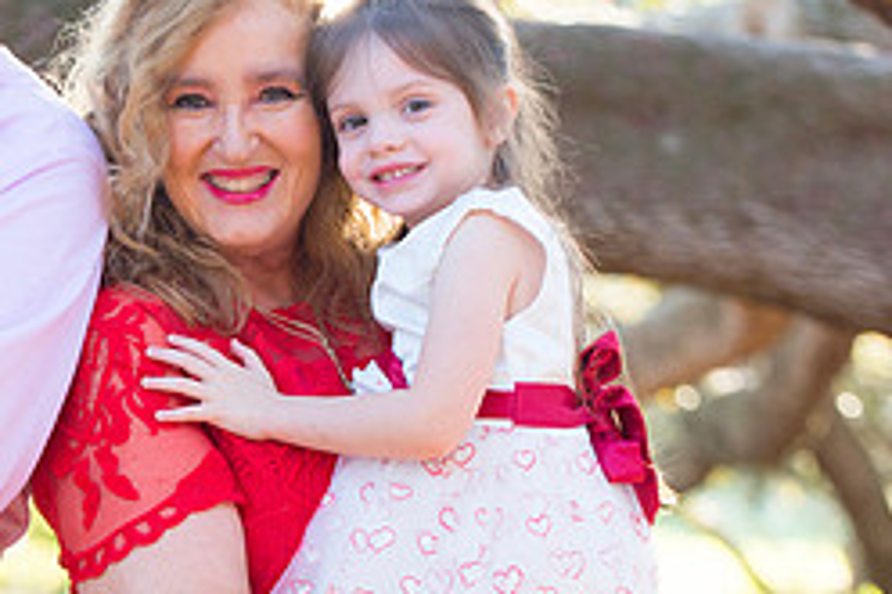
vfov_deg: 7.1
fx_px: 4754
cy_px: 340
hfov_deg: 10.7
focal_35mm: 192
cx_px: 65
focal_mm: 82
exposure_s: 1/125
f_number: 3.5
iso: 200
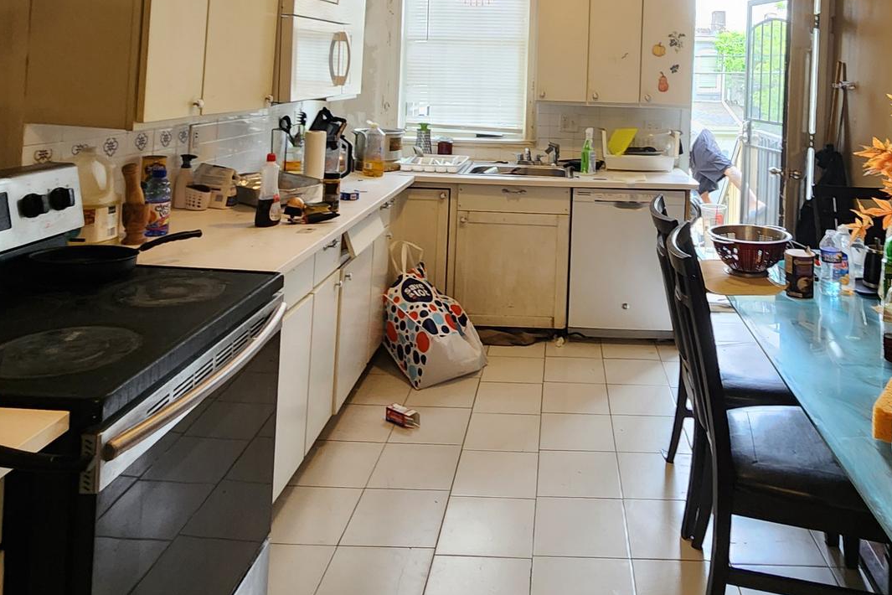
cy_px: 67
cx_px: 554
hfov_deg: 68.4
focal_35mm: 26
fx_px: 644
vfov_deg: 45.3
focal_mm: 2.2
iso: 250
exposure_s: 1/60
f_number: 2.2
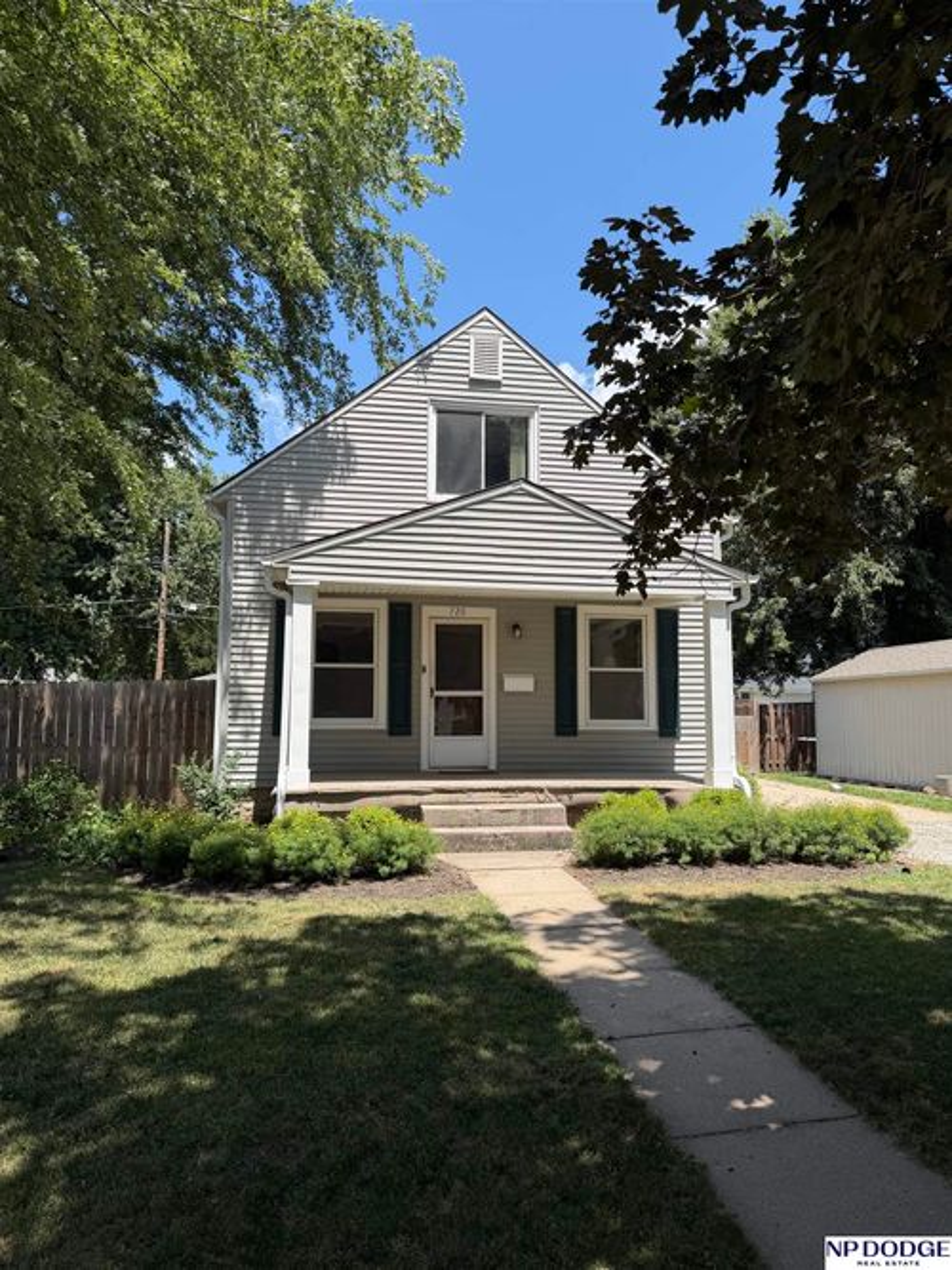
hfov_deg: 56.8
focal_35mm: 24
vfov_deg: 71.6
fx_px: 880
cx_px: 476
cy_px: 635
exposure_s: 1/2370
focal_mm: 6.76
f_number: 1.78
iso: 80
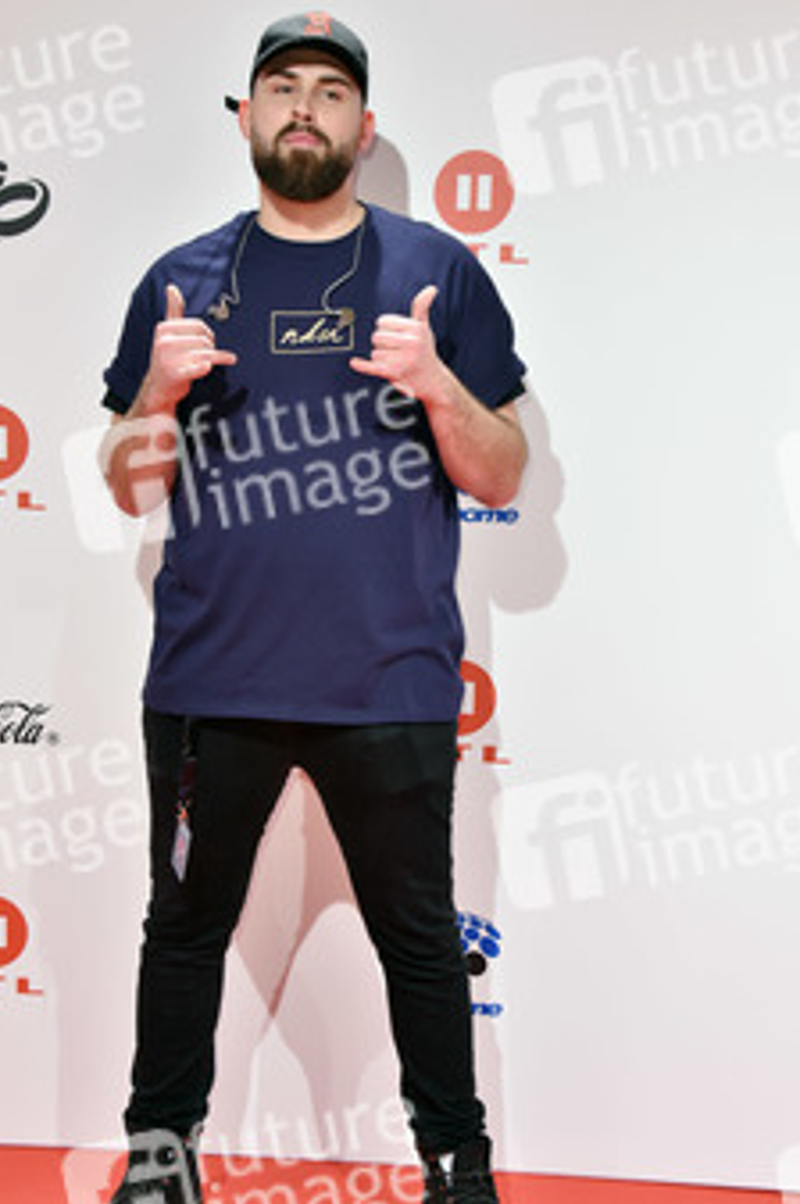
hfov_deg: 23.7
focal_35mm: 57
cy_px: 647
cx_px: 350
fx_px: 1904
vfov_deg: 35.1
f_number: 5.6
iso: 1000
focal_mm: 48
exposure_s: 1/160
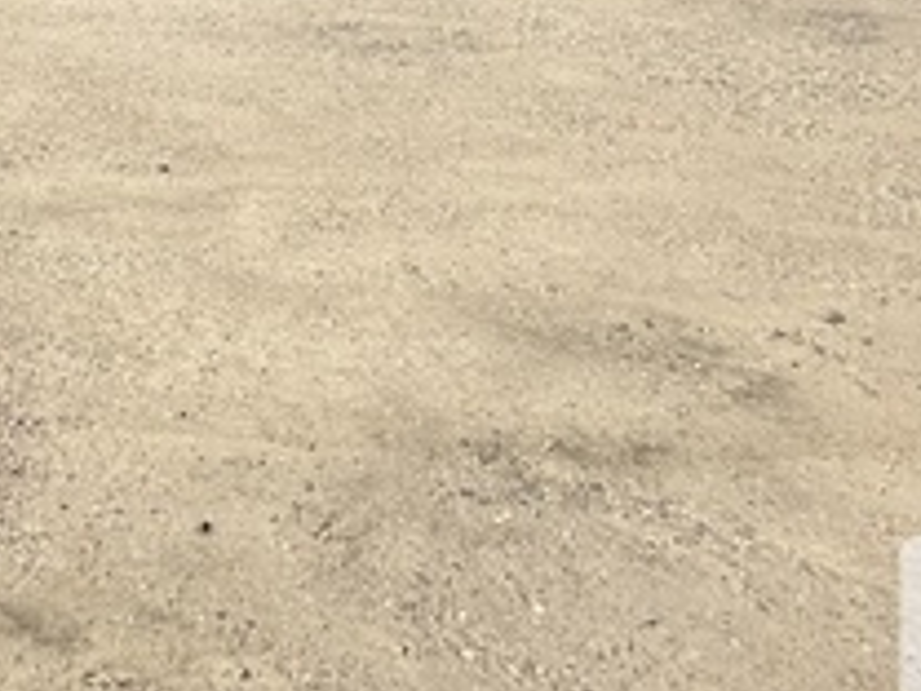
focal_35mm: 45
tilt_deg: +5.8
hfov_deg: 39.8
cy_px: -394
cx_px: 139
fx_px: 1197
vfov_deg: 24.0
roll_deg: -0.4
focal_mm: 2.22
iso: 50
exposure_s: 1/2451
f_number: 2.2
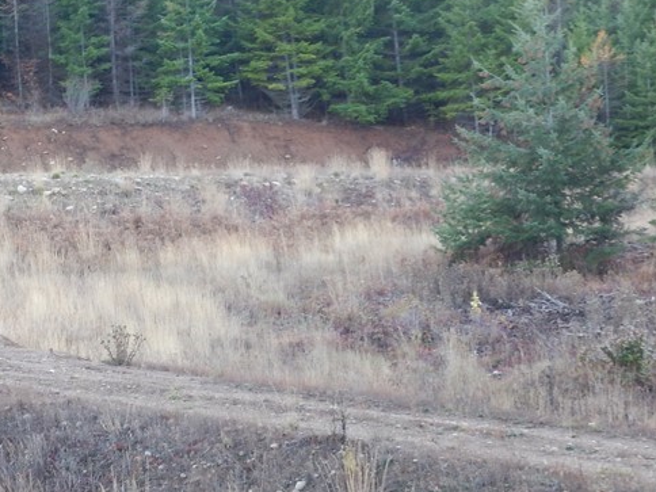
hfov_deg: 17.5
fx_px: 2085
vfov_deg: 13.5
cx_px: 12
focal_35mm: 110
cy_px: 286
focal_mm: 9.2
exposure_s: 1/30
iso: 140
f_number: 4.3
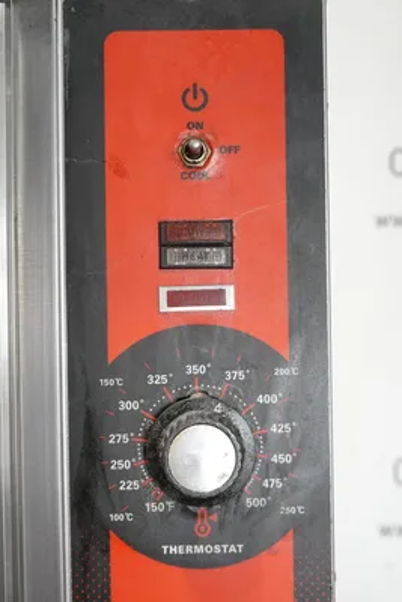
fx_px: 787
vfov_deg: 41.9
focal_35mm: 47
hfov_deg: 28.7
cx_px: 201
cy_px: 301
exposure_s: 1/50
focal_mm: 17.53
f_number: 4
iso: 1250
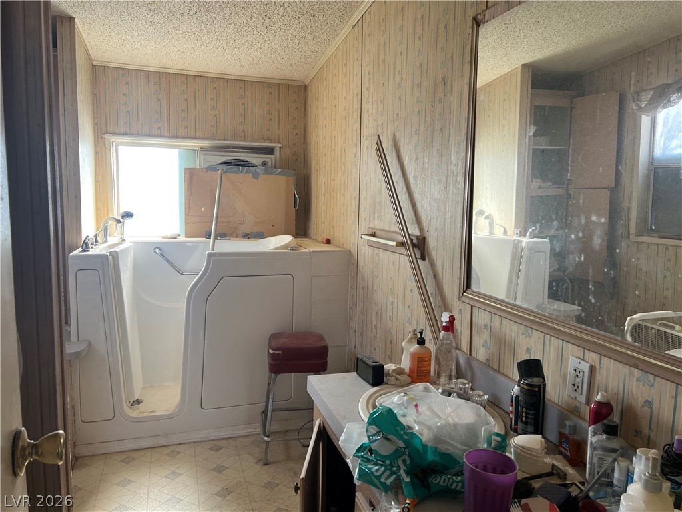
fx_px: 512
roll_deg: -1.4
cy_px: 256
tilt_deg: -6.6
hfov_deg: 67.3
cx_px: 341
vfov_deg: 53.1
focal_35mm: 26
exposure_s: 1/121
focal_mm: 5.7
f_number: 1.5
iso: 80
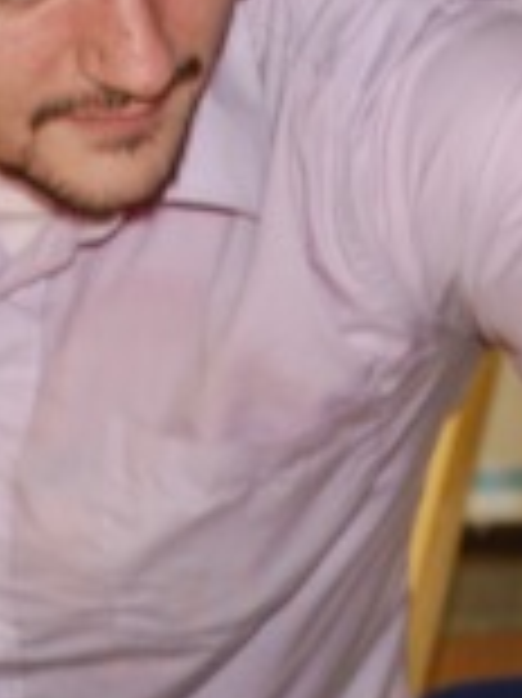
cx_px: 464
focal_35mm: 208
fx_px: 4187
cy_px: 660
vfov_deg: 9.5
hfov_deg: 7.1
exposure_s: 1/60
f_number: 4
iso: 800
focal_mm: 35
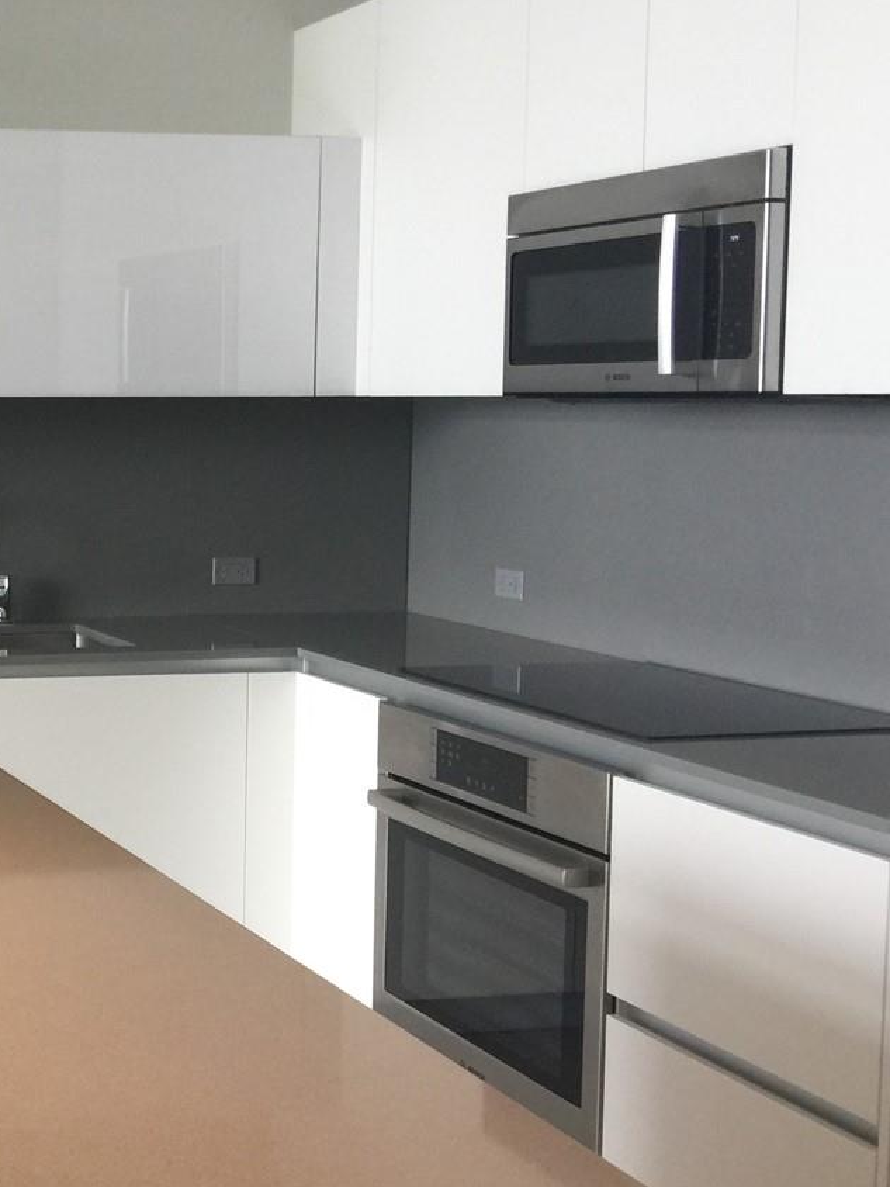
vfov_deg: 34.9
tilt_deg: -4.5
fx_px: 1885
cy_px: 548
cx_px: -190
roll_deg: -1.5
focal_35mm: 55
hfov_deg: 24.1
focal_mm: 4.15
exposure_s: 1/30
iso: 40
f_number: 2.2
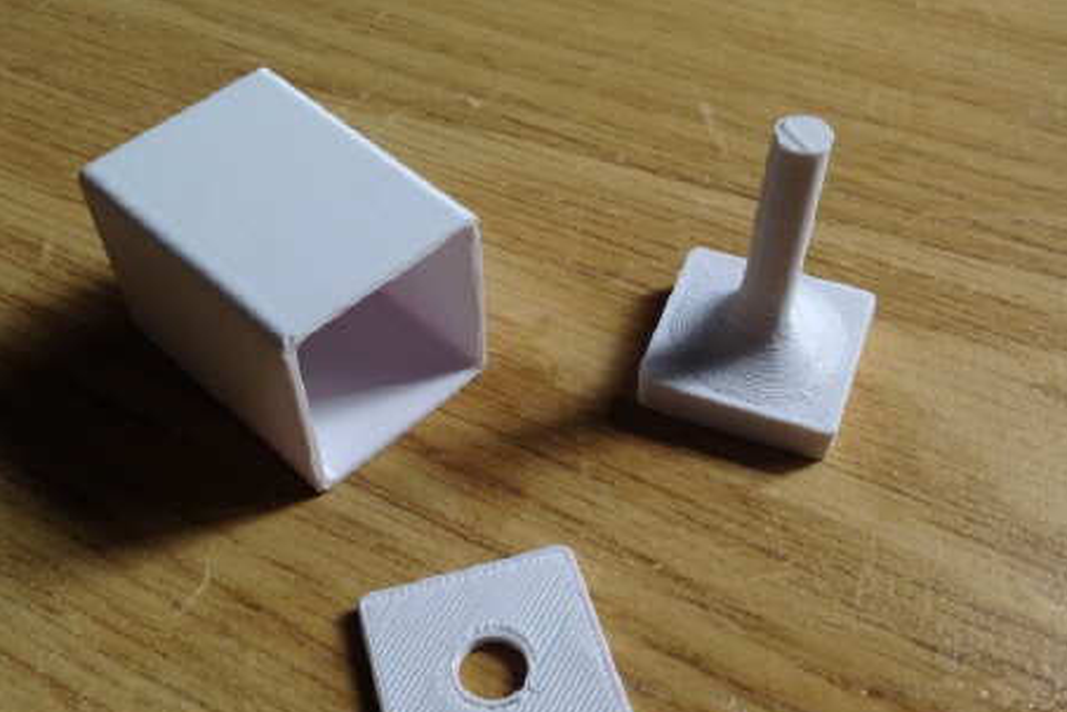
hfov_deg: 45.4
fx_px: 1274
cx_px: 511
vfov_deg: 31.2
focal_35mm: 43
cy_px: 370
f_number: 2.4
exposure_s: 1/24
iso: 64
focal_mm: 4.28
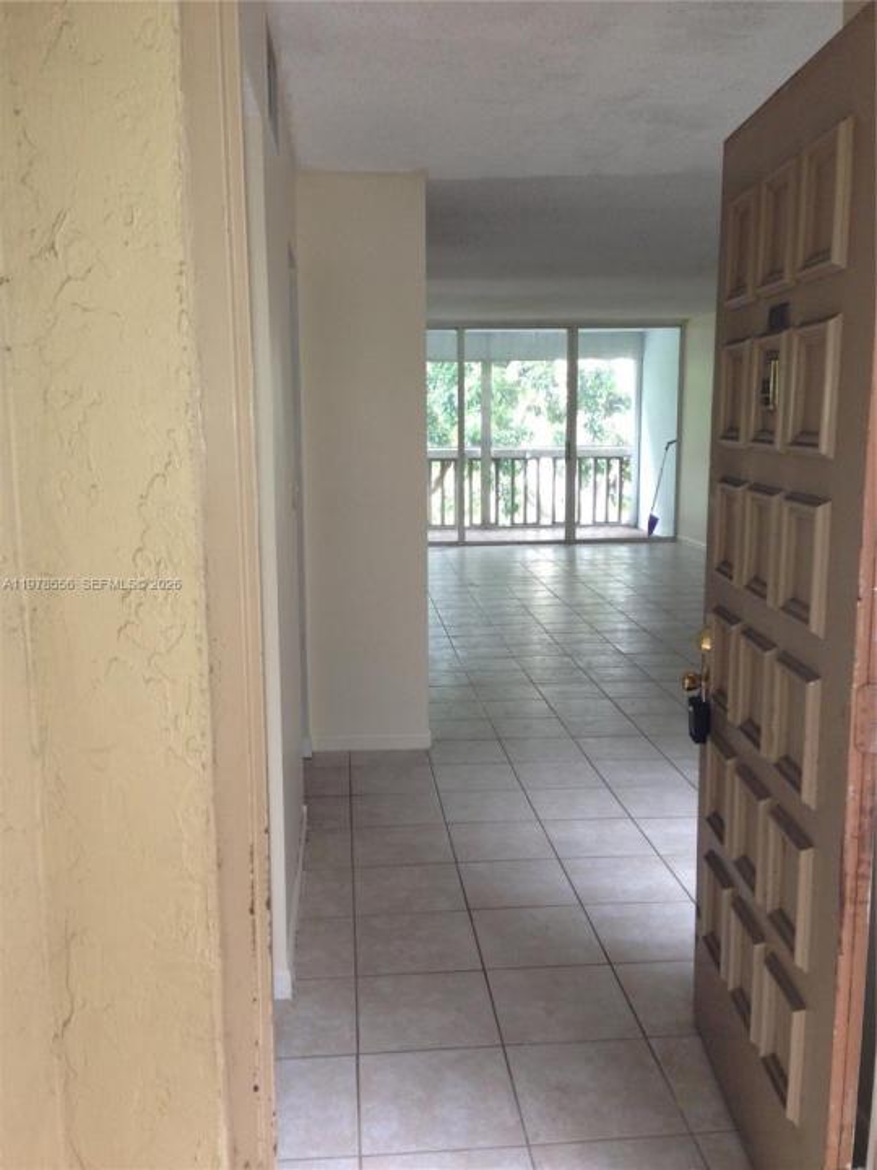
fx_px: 1115
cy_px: 585
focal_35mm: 33
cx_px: 438
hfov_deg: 42.9
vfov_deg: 55.4
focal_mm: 4.13
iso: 80
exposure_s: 1/20
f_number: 2.4
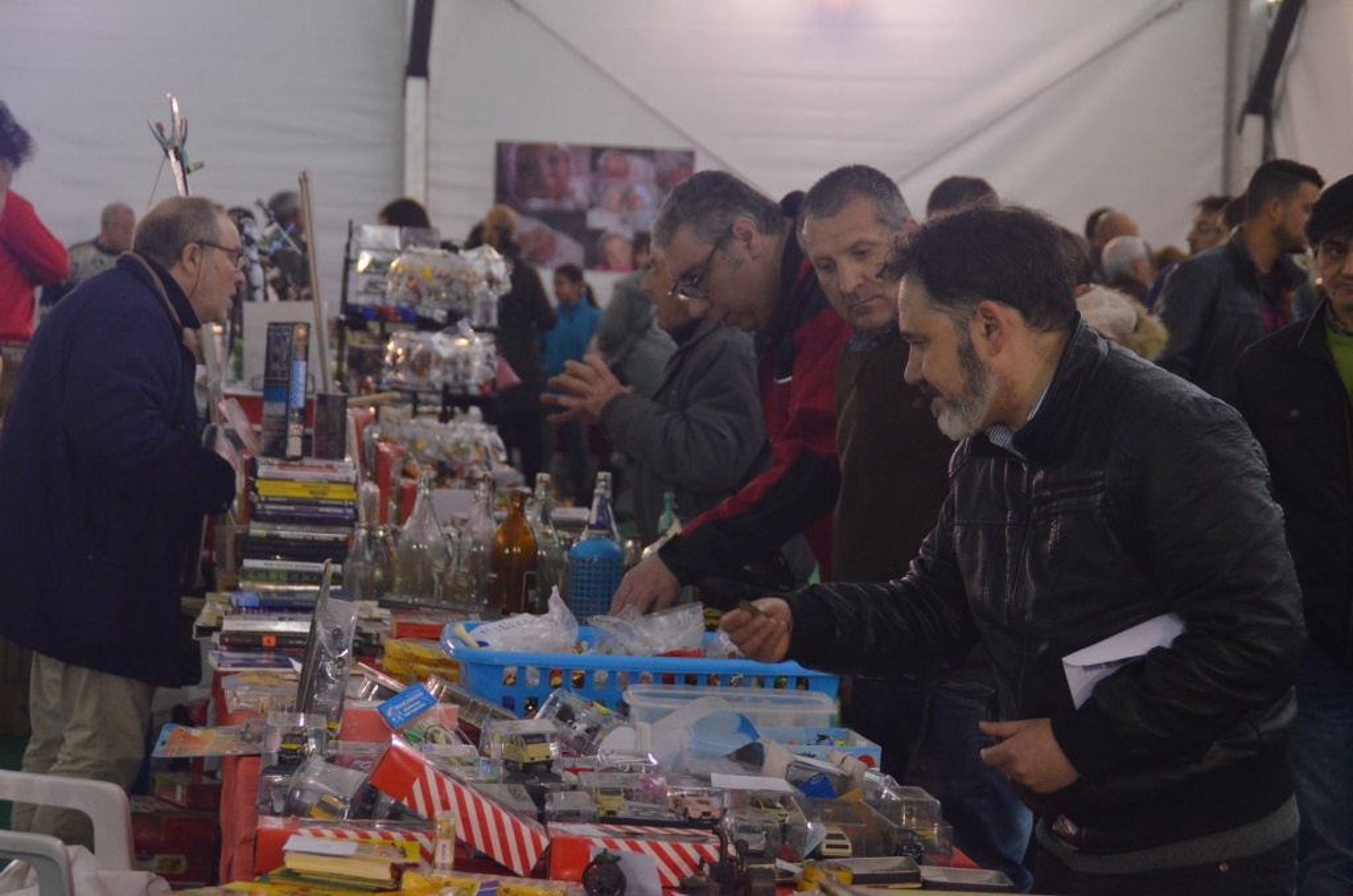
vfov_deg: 13.4
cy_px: 448
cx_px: 676
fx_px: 3825
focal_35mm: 102
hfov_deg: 20.1
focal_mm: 68
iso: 3200
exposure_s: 1/125
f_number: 5.3
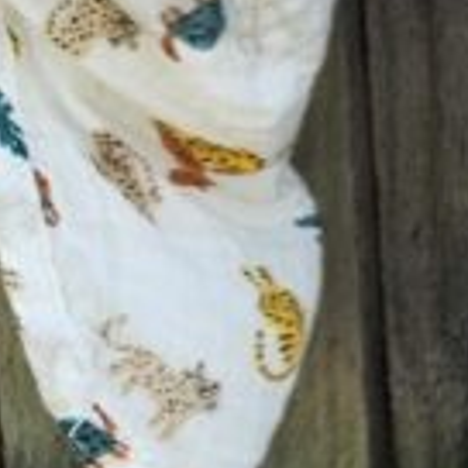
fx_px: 2753
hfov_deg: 7.6
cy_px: -176
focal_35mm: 180
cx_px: 1676
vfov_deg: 9.5
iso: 25
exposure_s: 1/222
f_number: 1.8
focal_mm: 5.4
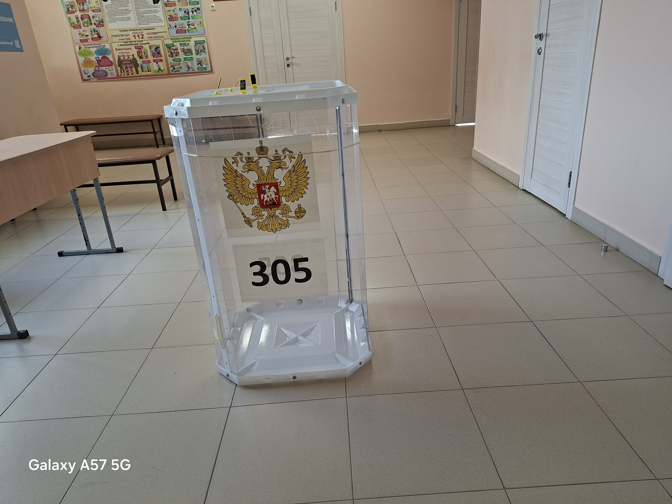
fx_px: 446
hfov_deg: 73.9
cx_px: 336
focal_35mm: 23
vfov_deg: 58.9
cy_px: 252
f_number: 1.8
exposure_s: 1/120
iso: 200
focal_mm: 5.54
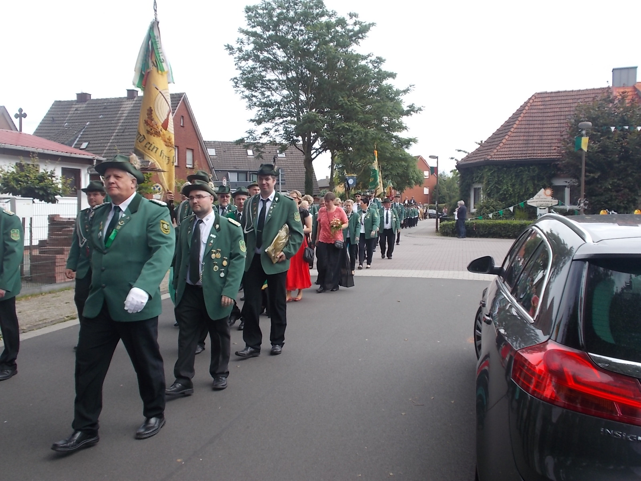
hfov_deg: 54.0
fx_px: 630
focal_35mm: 34
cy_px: 240
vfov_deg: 41.8
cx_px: 320
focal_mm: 6
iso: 80
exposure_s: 1/400
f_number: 3.6
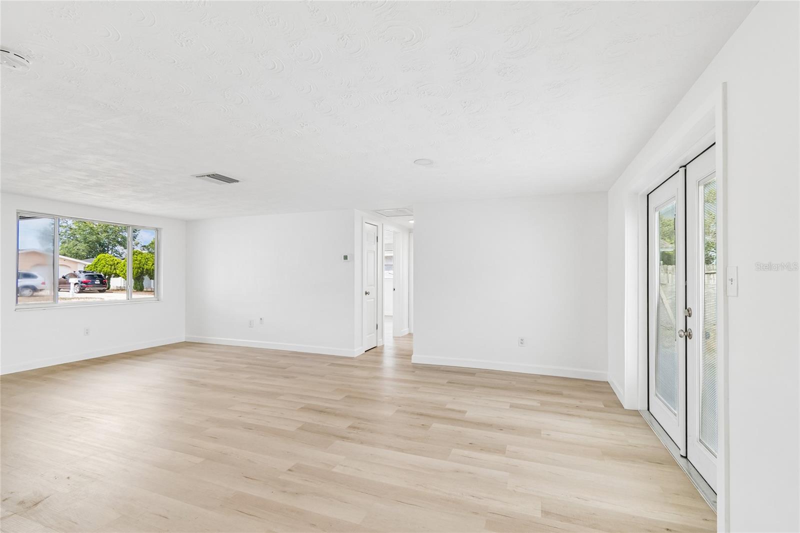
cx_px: 400
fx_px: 333
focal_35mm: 15
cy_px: 266
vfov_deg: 77.3
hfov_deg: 100.4
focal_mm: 10
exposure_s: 1/13
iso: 100
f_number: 7.1
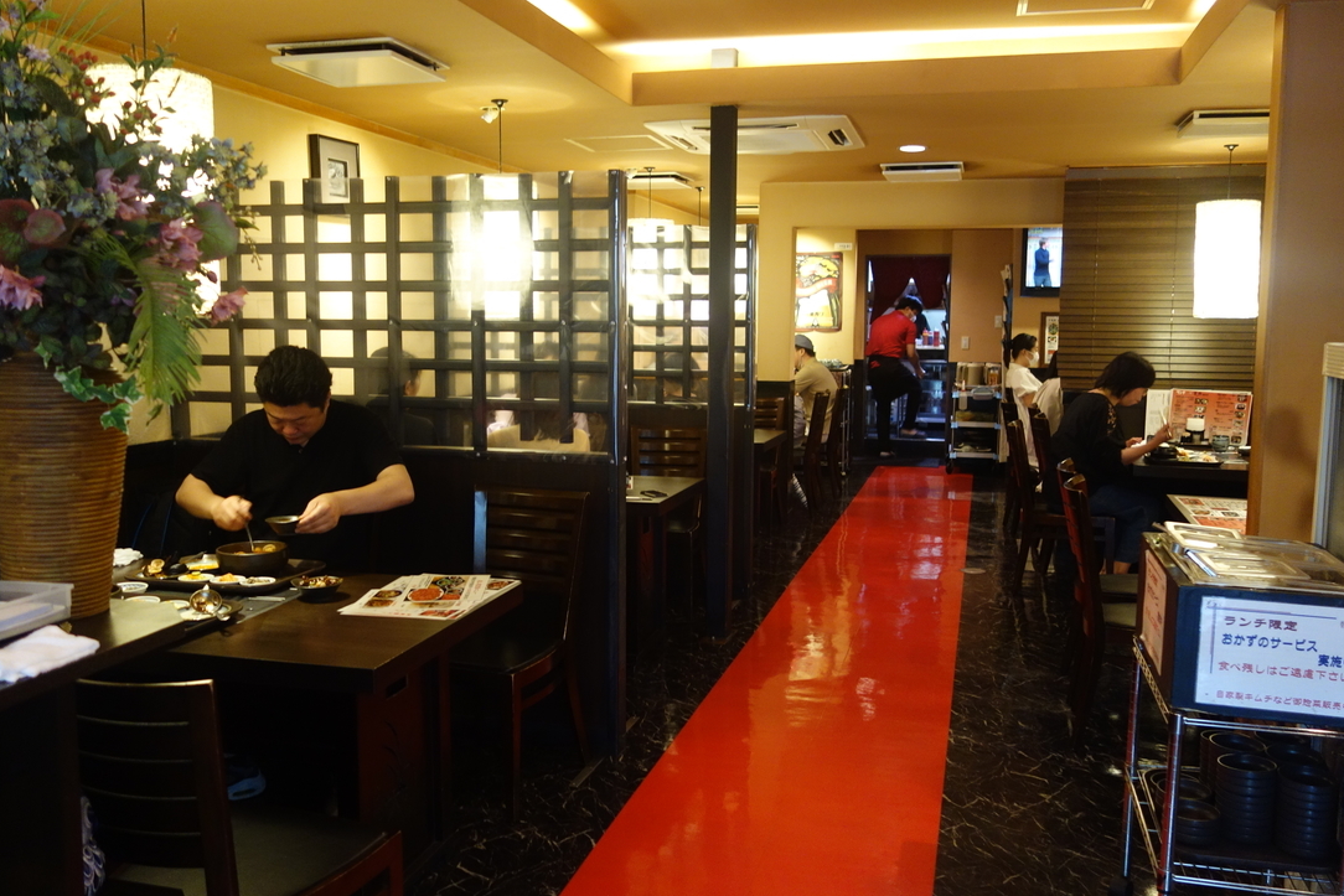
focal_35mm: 31
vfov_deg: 42.3
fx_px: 1157
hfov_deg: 60.3
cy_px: 431
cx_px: 673
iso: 500
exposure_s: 1/30
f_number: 1.8
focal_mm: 10.4
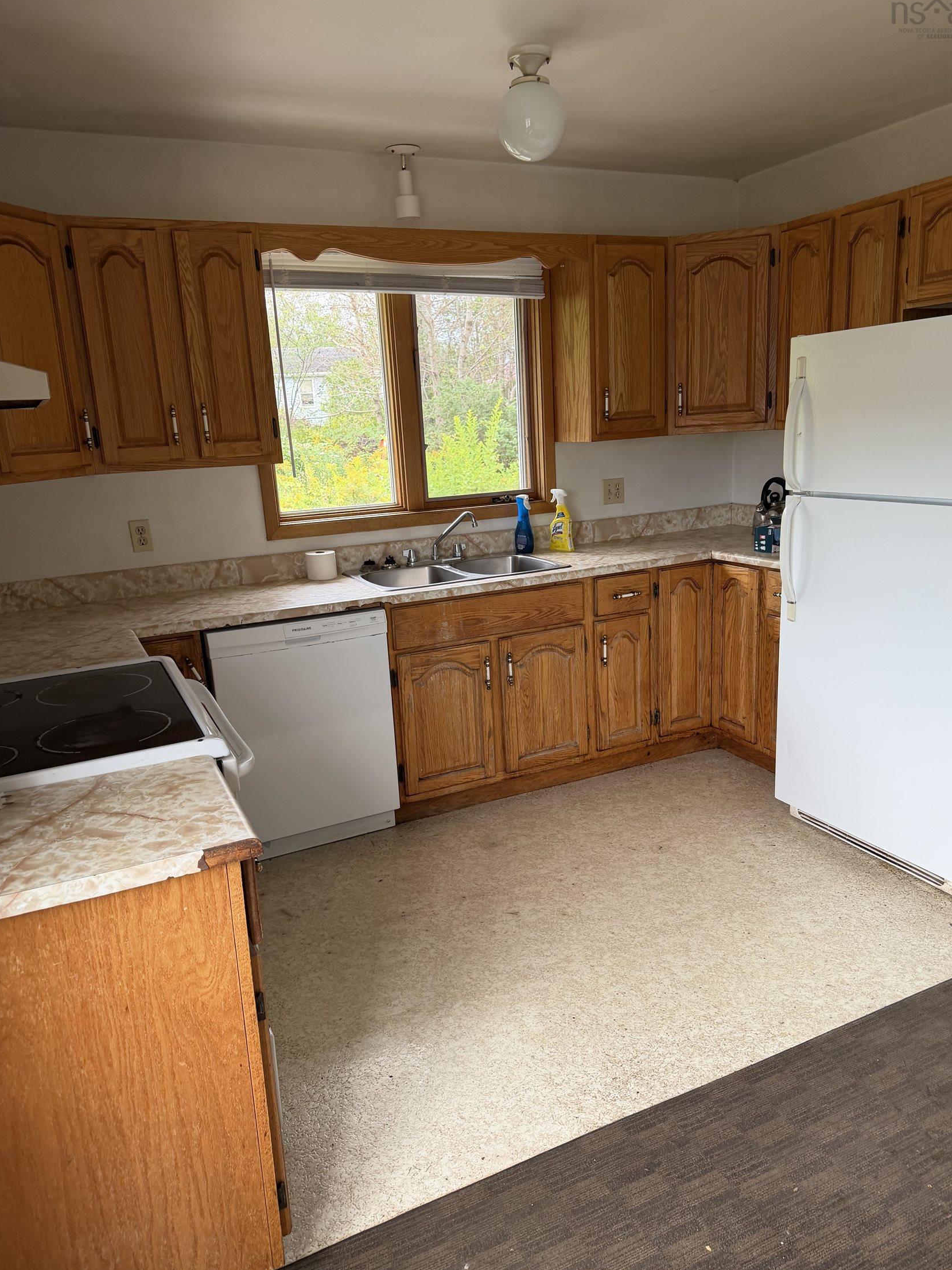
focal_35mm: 25
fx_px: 917
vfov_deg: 69.4
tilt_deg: -14.5
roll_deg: +3.0
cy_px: 644
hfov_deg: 54.9
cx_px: 494
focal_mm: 6.76
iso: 100
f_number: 1.78
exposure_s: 1/121
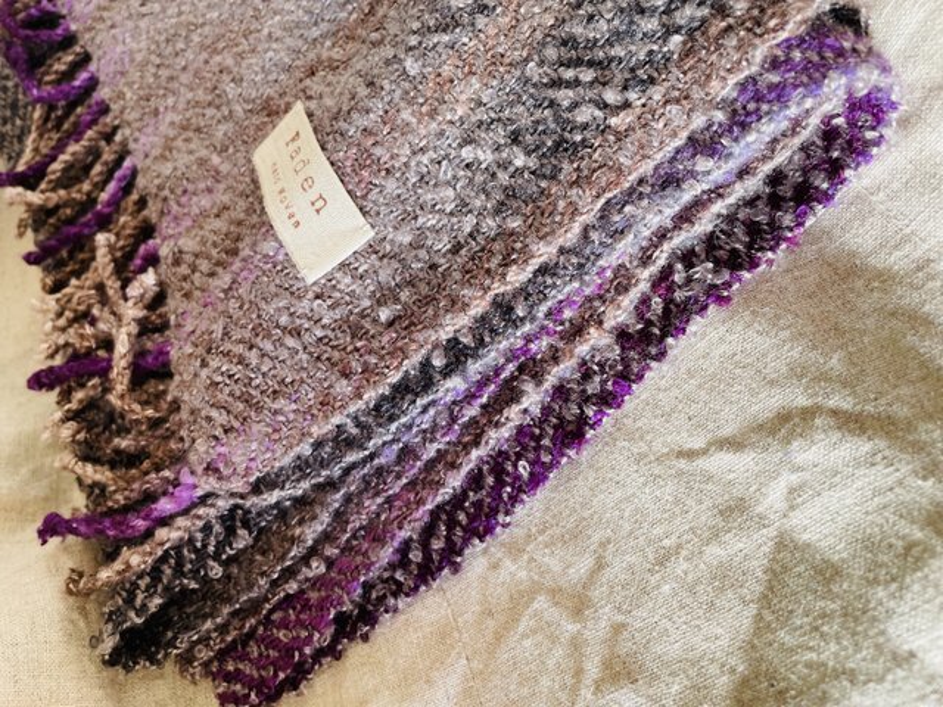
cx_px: 472
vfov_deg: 53.1
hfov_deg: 67.3
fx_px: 708
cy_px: 354
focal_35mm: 26
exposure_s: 1/121
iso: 125
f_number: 1.6
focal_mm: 4.2
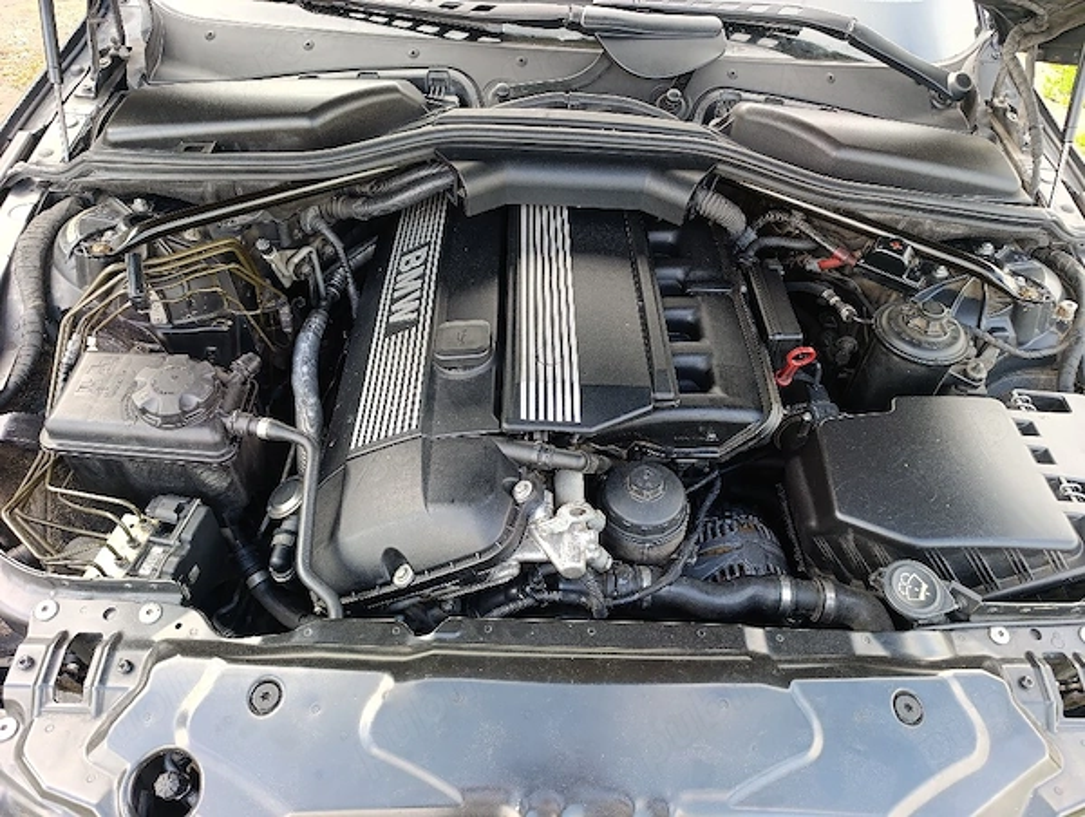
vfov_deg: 59.0
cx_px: 542
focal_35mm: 23
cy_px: 408
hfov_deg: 73.8
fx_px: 722
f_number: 1.6
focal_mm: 6.14
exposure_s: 1/101
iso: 200
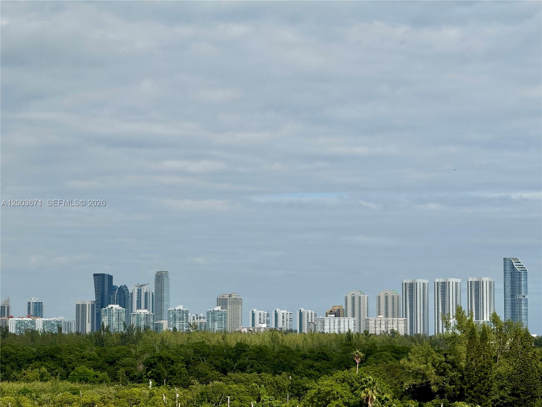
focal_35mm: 120
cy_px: 204
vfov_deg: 12.3
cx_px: 271
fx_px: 1879
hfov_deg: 16.4
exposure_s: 1/2817
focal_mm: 15.66
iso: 50
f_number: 2.8
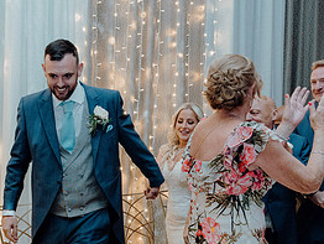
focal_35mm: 51
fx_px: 478
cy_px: 163
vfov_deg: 28.4
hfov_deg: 36.7
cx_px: 88
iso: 2500
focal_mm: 24
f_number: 3.5
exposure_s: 1/160
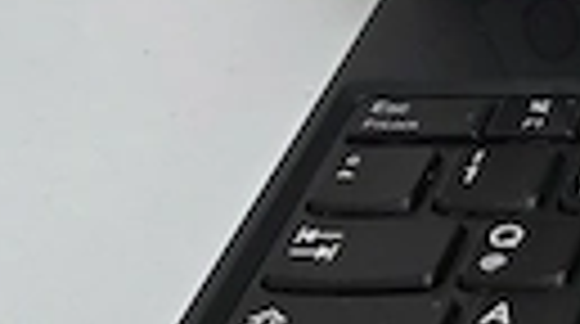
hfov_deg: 9.6
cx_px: 1475
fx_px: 2993
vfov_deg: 6.1
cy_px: -180
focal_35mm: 195
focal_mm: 6.3
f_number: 1.7
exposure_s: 1/180
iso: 160
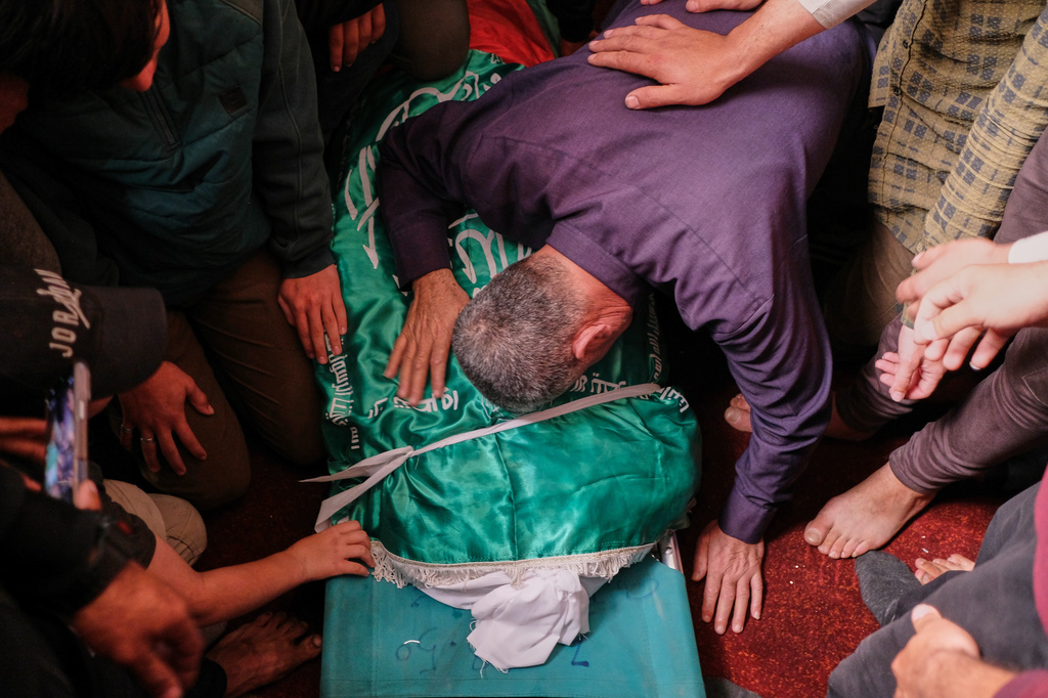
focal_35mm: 35
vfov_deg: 37.8
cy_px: 349
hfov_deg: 54.4
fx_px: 1019
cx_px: 524
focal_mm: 23
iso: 800
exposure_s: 1/30
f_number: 2
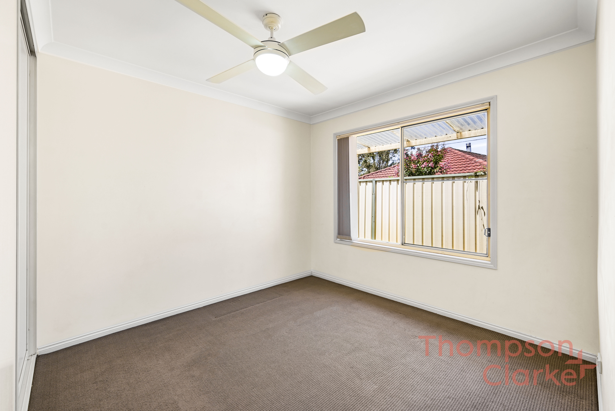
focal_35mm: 14
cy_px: 206
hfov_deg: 104.2
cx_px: 308
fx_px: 239
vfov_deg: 81.3
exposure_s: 1/13
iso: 100
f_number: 7.1
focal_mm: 14
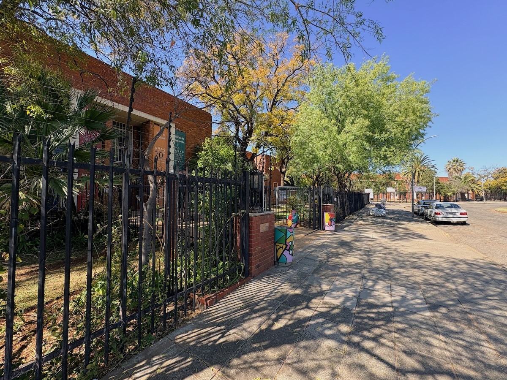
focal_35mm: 14
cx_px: 254
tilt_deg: +1.4
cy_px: 190
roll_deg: +0.4
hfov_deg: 102.1
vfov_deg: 85.7
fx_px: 205
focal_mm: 2.22
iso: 40
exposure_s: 1/582
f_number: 2.2
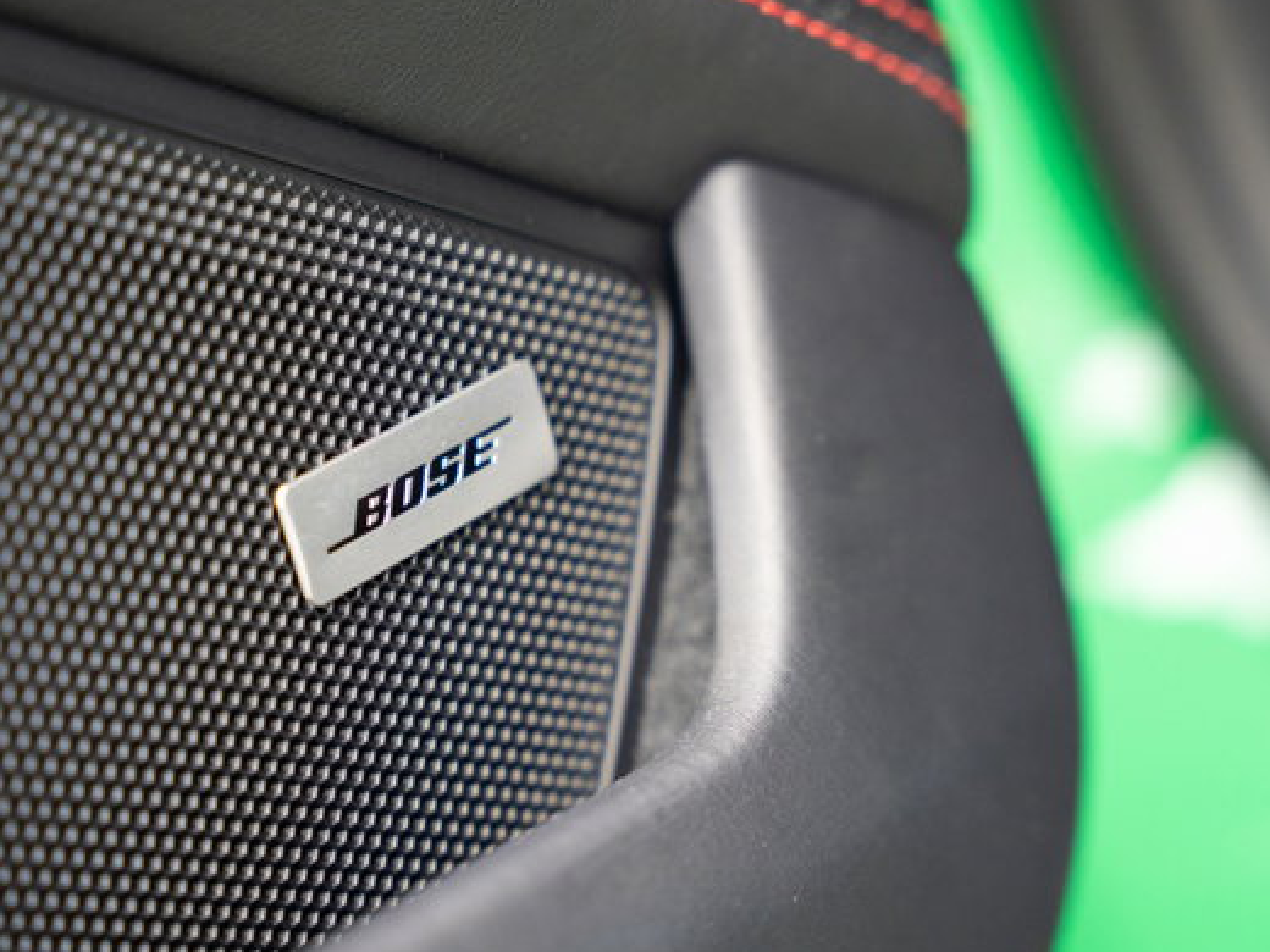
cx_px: 419
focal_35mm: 92
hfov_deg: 21.2
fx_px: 3375
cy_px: 496
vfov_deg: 16.1
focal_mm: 64.8
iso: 3200
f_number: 3.2
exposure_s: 1/250
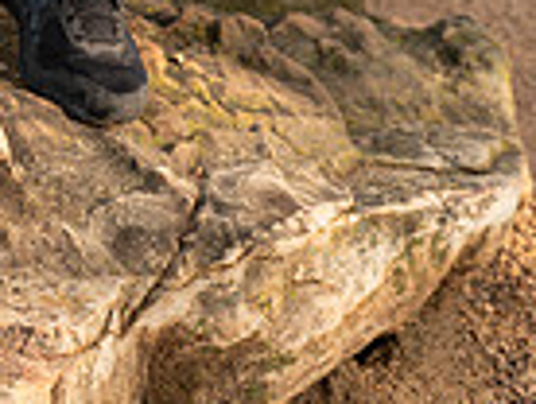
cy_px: -420
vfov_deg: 6.6
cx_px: -16
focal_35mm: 219
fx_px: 3397
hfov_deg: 9.0
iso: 125
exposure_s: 1/250
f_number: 4
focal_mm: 70
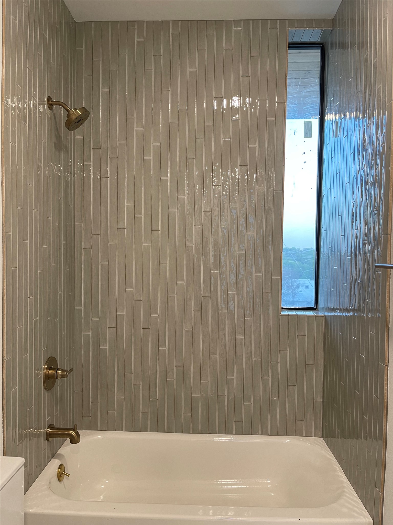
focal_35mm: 26
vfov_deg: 67.3
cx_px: 196
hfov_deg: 53.1
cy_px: 262
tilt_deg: -1.9
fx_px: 394
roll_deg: -0.7
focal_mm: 5.1
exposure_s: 1/60
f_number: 1.6
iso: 80
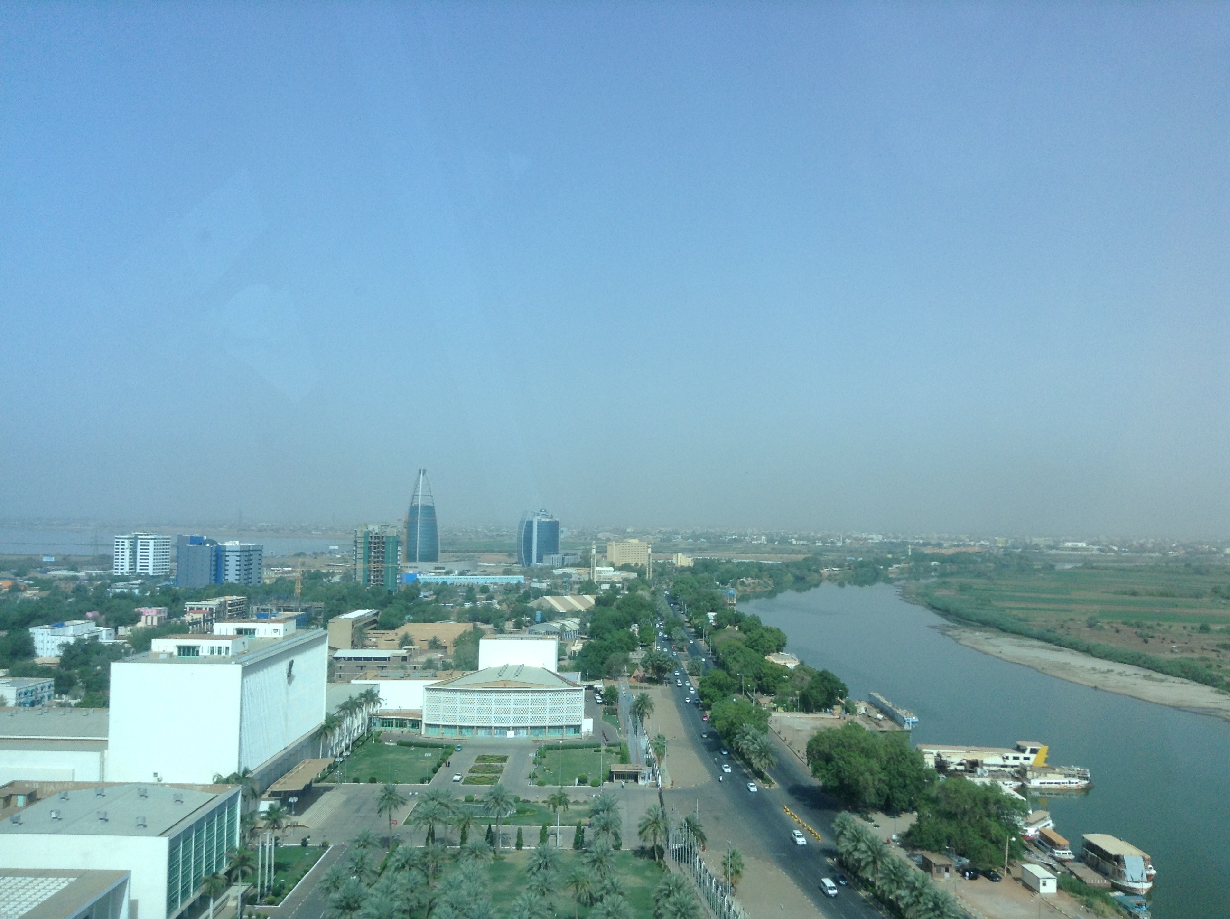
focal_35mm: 33
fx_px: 1171
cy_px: 460
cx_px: 615
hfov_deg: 55.4
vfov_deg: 42.8
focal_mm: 3.3
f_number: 2.4
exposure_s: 1/513
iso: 32
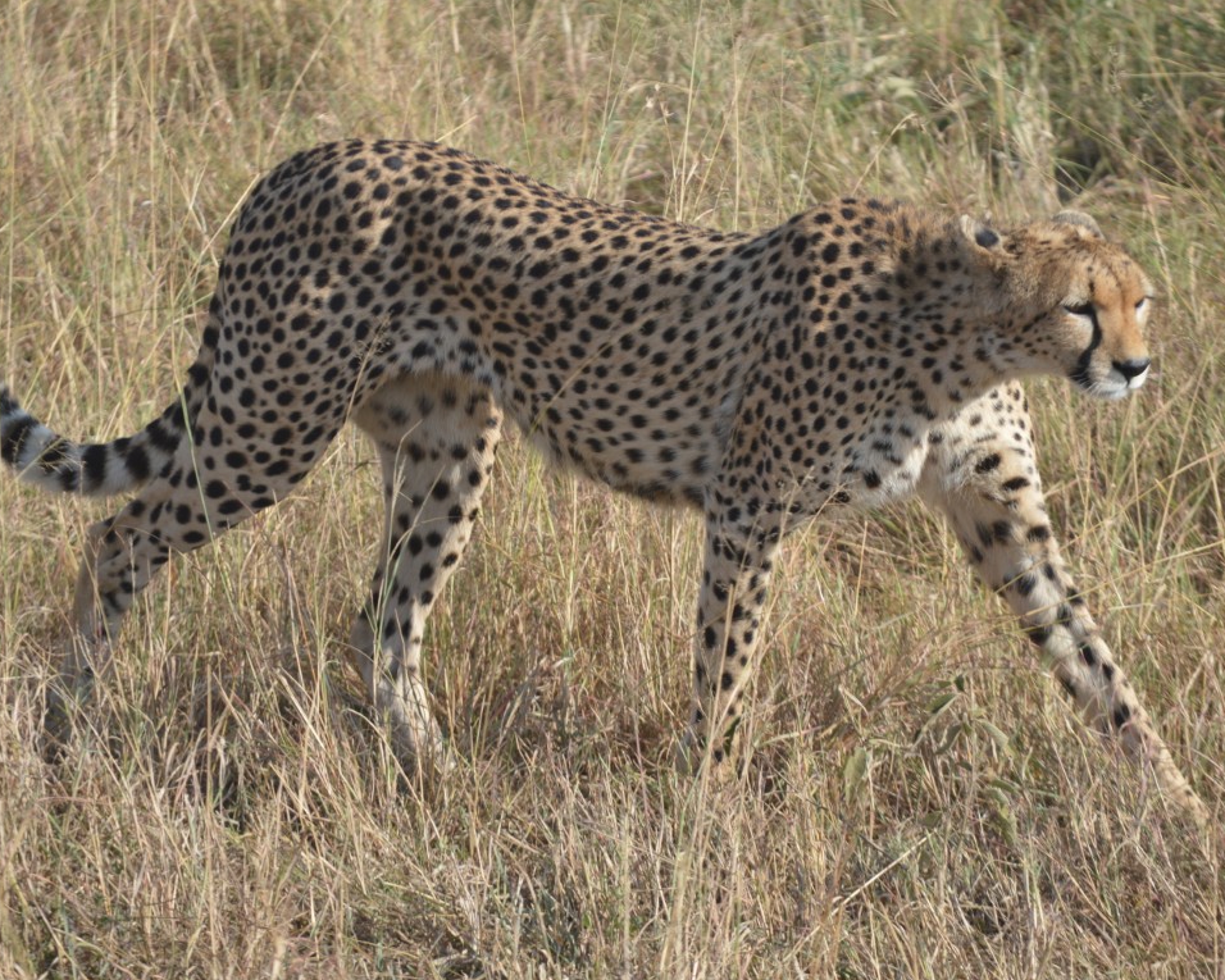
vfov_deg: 4.6
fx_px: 12328
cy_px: 491
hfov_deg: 5.7
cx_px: 600
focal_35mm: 340
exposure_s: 1/500
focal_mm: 200
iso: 180
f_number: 5.6
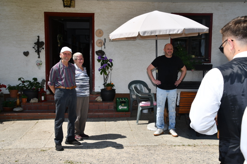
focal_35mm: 42
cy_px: 82
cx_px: 124
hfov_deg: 46.4
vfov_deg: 31.9
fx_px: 288
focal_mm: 28
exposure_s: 1/250
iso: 100
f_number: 10
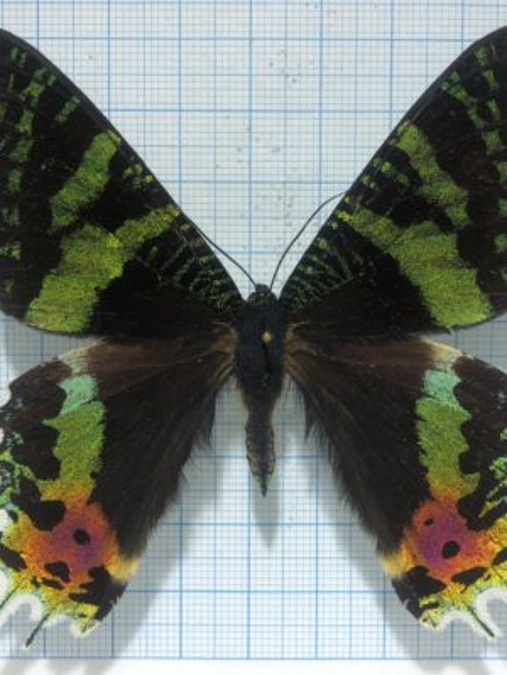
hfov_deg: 49.7
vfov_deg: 63.4
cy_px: 338
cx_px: 254
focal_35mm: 28
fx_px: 547
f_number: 1.8
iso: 20
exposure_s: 1/390
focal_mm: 3.99
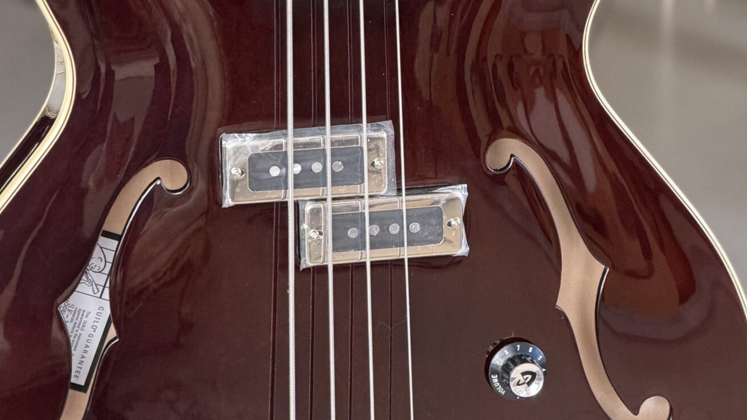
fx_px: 4180
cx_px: 327
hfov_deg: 10.2
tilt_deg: -17.3
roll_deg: -0.7
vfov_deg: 5.8
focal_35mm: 211
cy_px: 237
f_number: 2.8
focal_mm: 16.89
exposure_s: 1/117
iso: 400
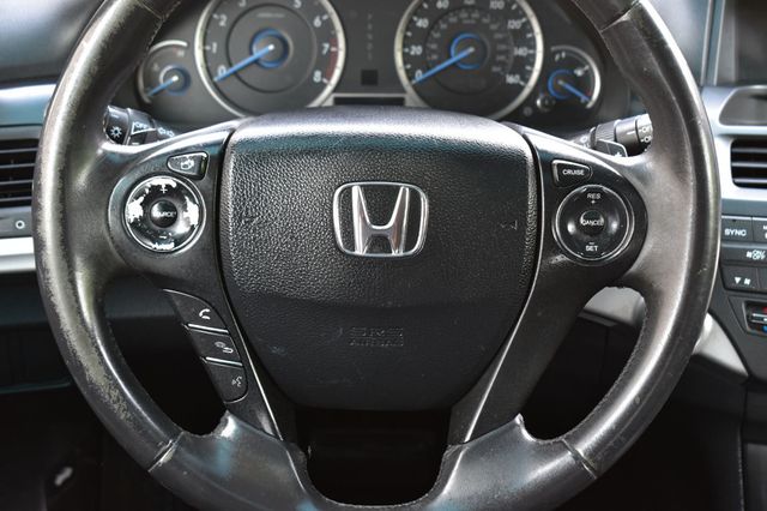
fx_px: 1278
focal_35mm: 60
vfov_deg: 22.6
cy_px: 256
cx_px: 384
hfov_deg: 33.4
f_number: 7.1
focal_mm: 40
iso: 400
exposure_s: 1/25
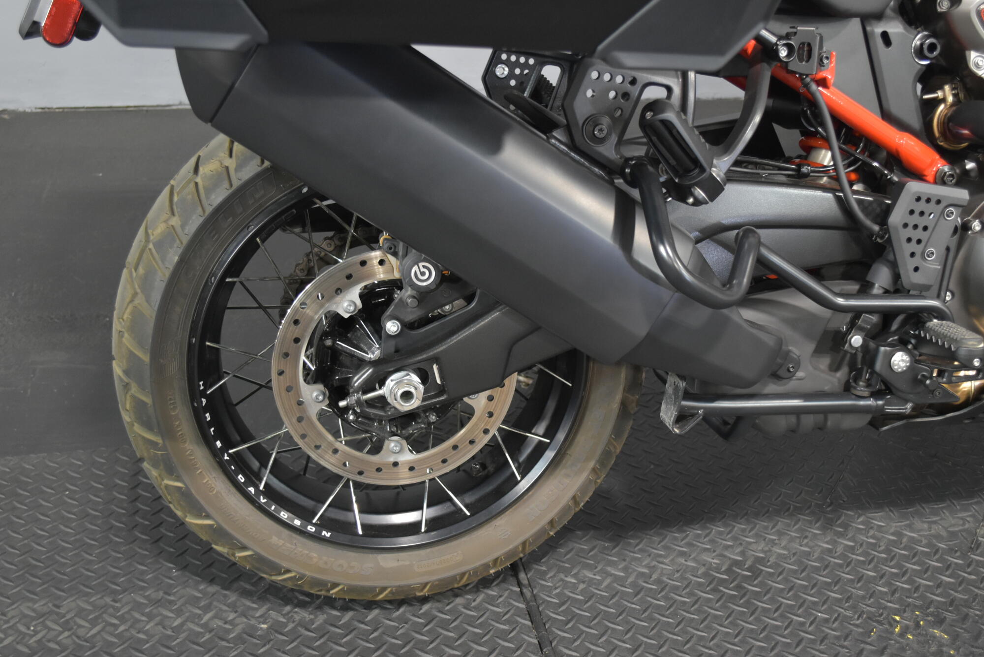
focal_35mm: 42
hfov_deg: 46.4
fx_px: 1148
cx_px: 492
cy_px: 328
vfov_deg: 31.9
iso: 1600
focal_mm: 28
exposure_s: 1/13
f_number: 4.5
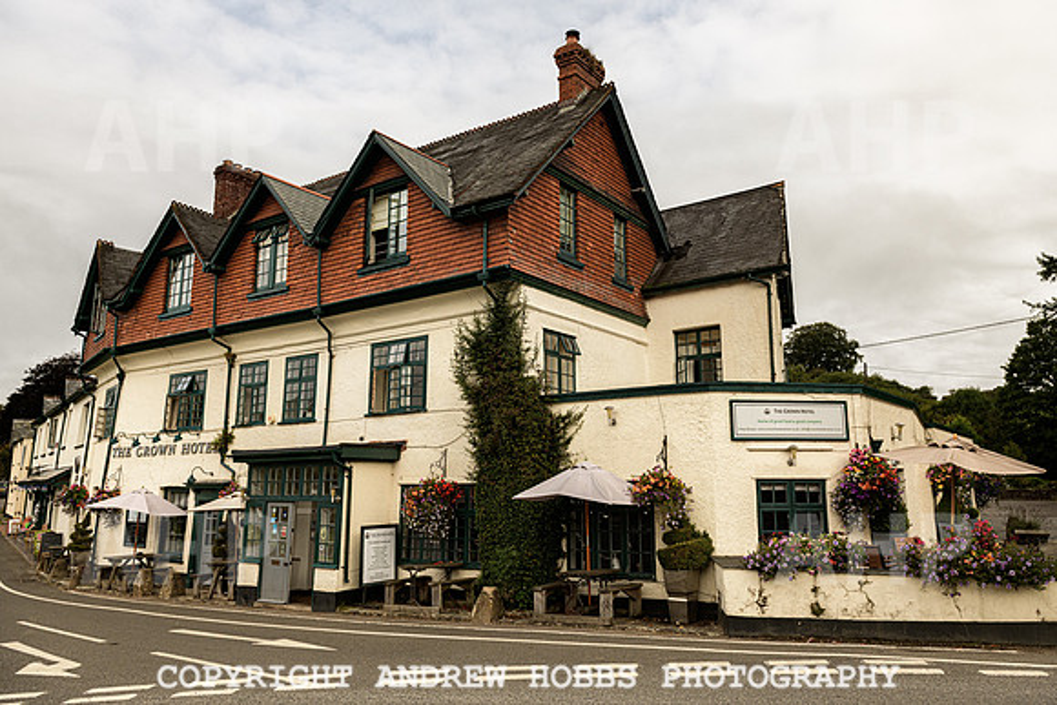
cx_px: 552
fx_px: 790
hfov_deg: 67.6
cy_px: 324
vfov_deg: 48.1
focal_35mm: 27
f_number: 5.6
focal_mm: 24
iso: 400
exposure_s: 1/800
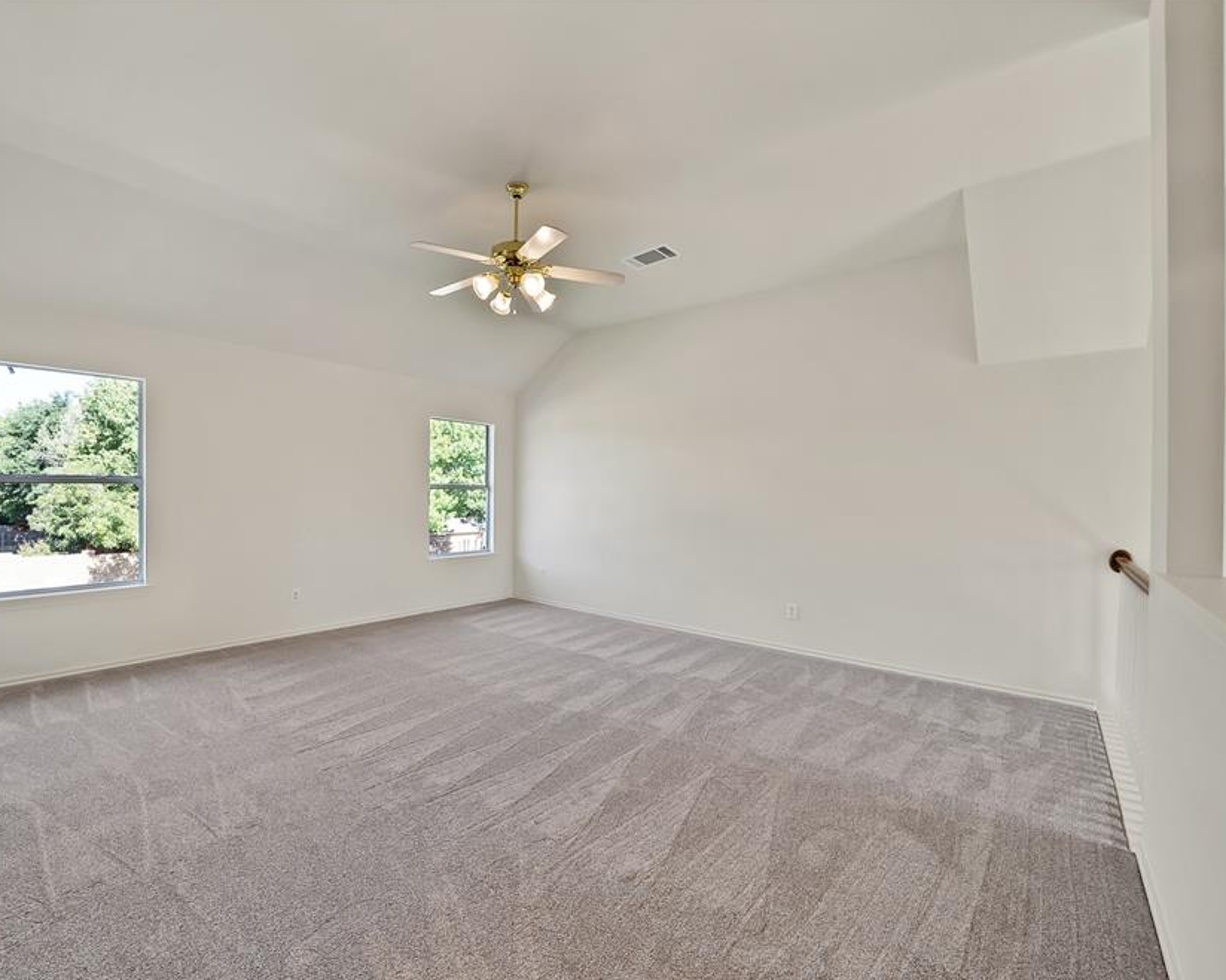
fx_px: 508
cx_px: 577
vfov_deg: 88.0
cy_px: 500
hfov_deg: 100.6
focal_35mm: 14
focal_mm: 12
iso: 640
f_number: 9
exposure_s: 1/10
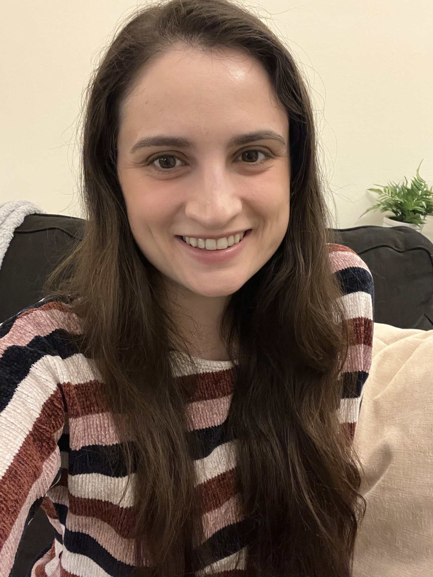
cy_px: 288
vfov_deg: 60.0
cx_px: 216
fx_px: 500
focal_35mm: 30
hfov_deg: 46.8
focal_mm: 2.71
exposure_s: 1/20
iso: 640
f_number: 2.2
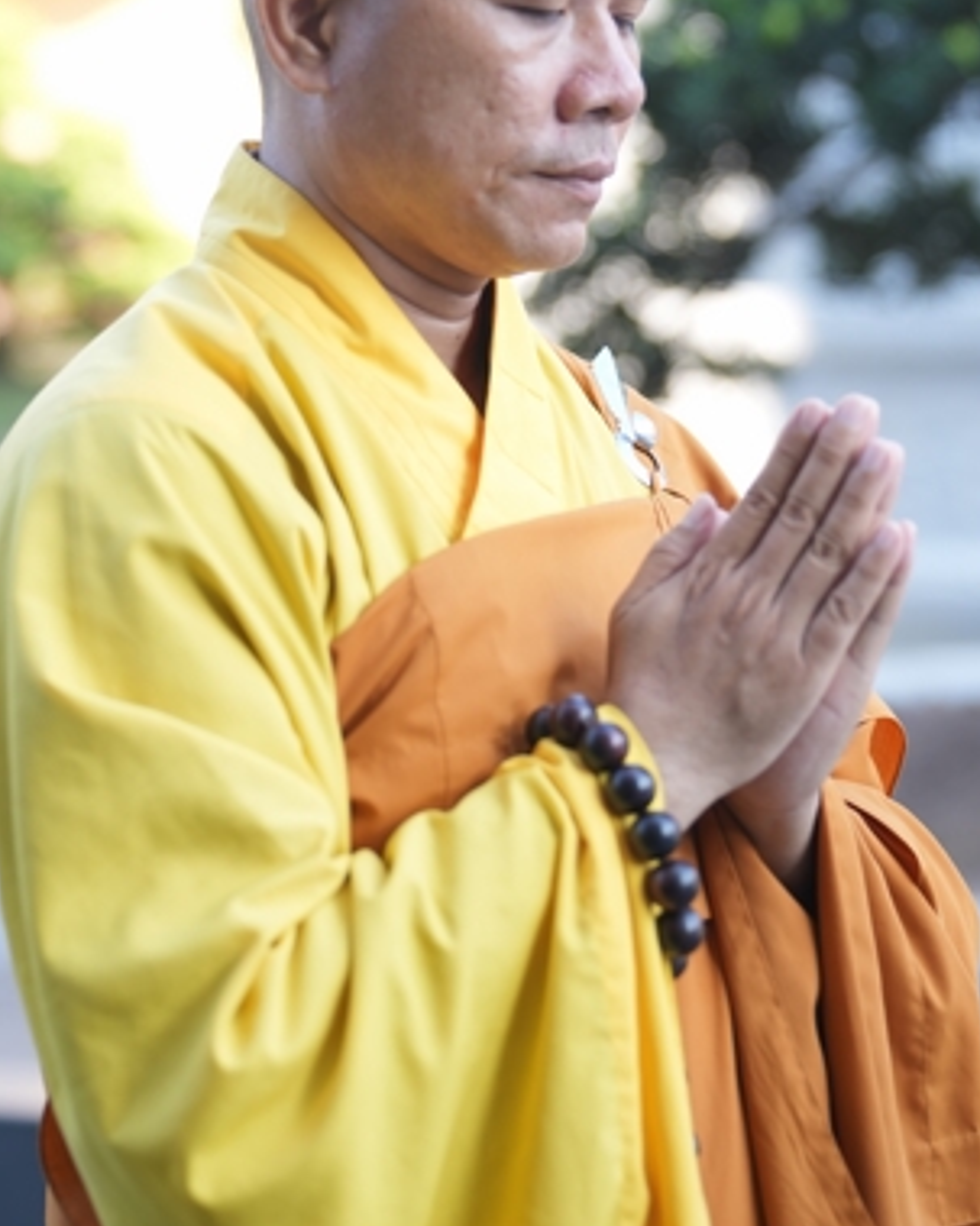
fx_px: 4026
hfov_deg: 13.9
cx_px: 623
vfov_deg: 17.3
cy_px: 456
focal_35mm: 111
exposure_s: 1/250
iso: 200
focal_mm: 69
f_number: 2.5
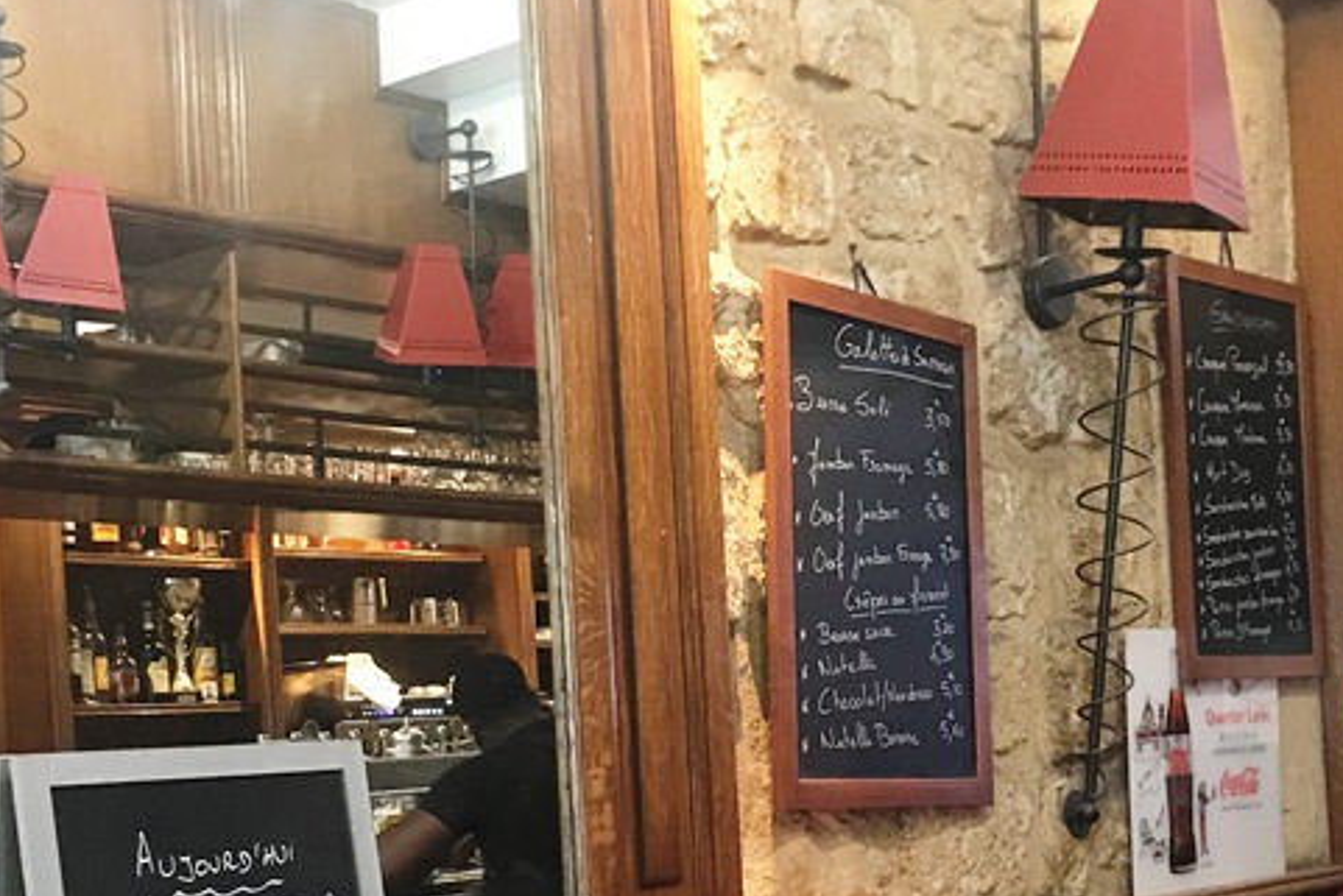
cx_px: 620
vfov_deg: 21.6
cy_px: 723
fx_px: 2314
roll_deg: +2.5
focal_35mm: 62
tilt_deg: +3.3
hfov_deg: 32.4
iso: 100
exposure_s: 1/14
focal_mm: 3.99
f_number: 1.8
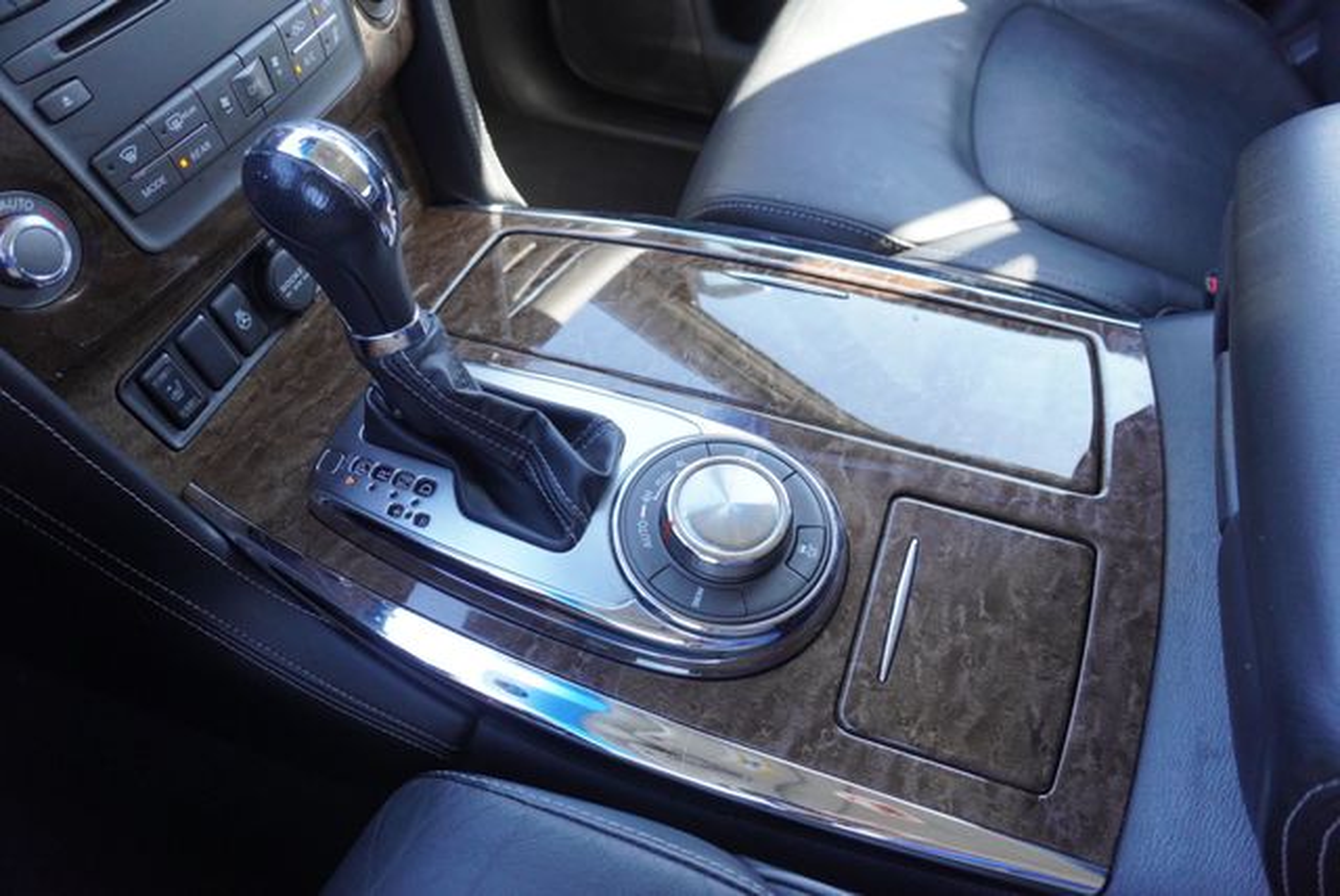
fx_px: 894
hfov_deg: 73.7
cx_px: 670
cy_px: 448
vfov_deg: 53.2
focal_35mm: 24
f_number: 4
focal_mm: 16
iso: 800
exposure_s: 1/160
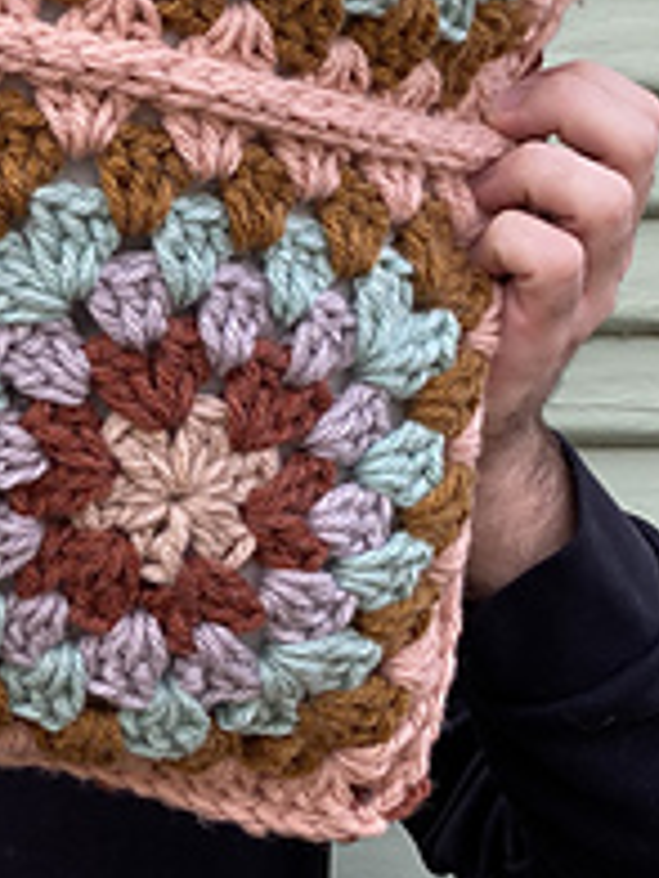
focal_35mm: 85
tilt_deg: +3.3
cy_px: 323
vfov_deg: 23.0
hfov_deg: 16.6
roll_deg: -0.5
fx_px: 2158
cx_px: -139
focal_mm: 4.25
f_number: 1.8
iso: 32
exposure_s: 1/456
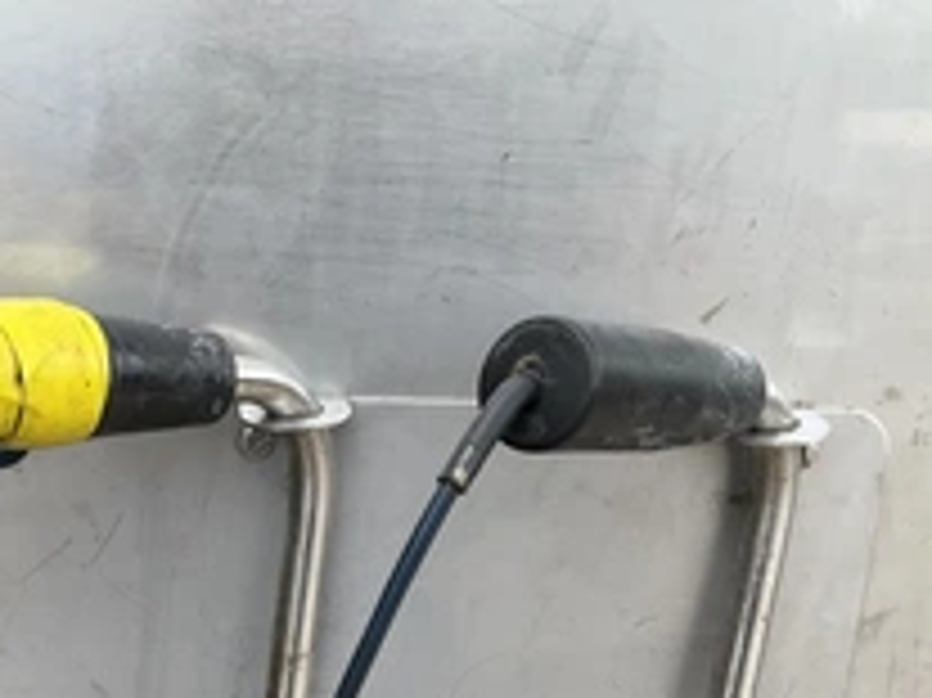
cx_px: 108
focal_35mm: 56
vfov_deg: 25.3
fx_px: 1507
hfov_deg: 32.8
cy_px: 626
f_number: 1.8
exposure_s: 1/435
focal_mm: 3
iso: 25
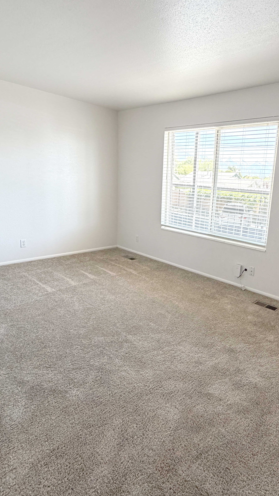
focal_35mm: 22
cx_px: 193
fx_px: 289
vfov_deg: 81.2
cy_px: 240
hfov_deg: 50.3
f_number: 2.2
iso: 250
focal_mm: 2.22
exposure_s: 1/121
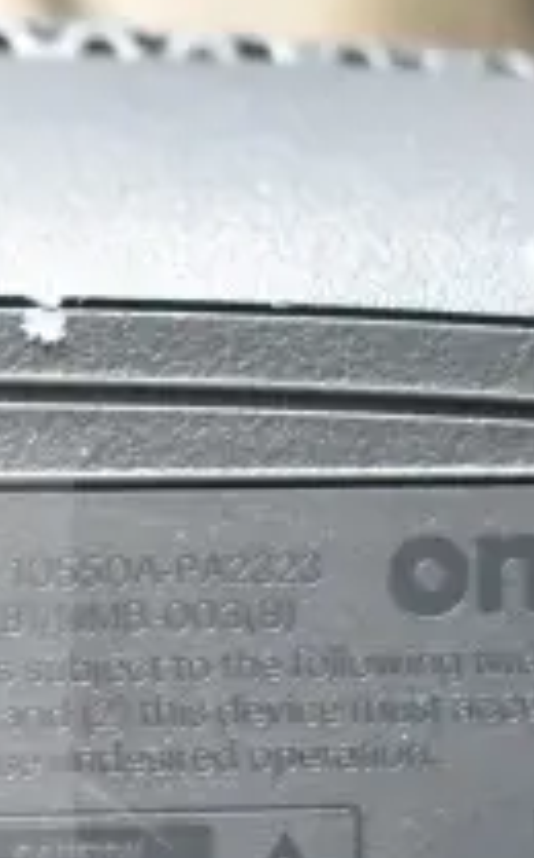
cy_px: 770
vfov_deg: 15.0
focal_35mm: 138
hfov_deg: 9.2
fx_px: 3236
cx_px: -283
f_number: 4.2
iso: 16000
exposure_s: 1/50
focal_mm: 31
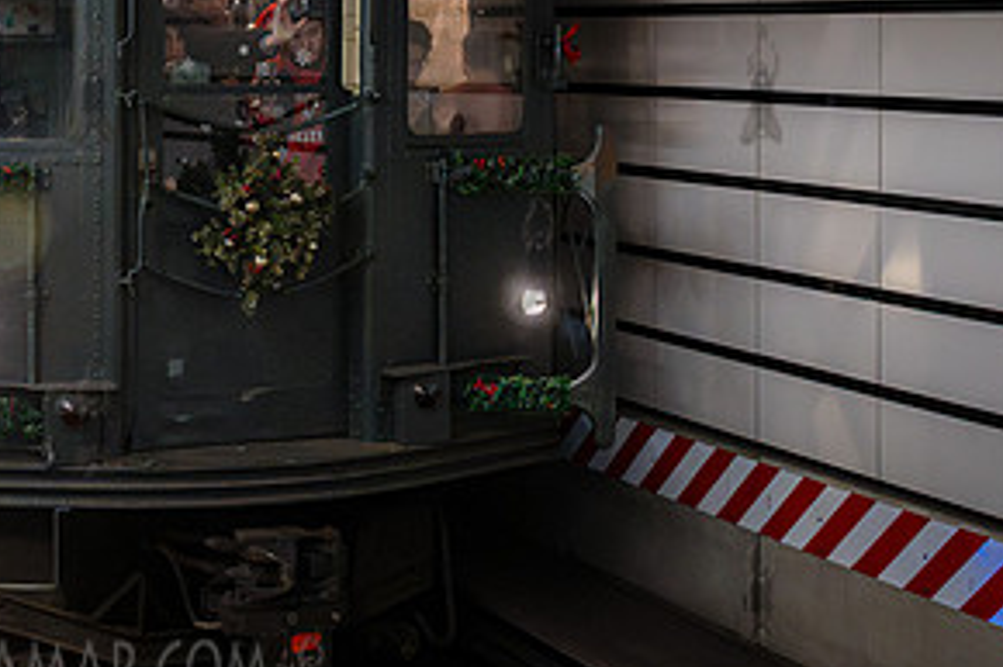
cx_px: 90
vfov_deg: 18.6
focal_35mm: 72
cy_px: 83
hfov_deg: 27.1
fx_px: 2005
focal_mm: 35
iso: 10000
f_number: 5
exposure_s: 1/500
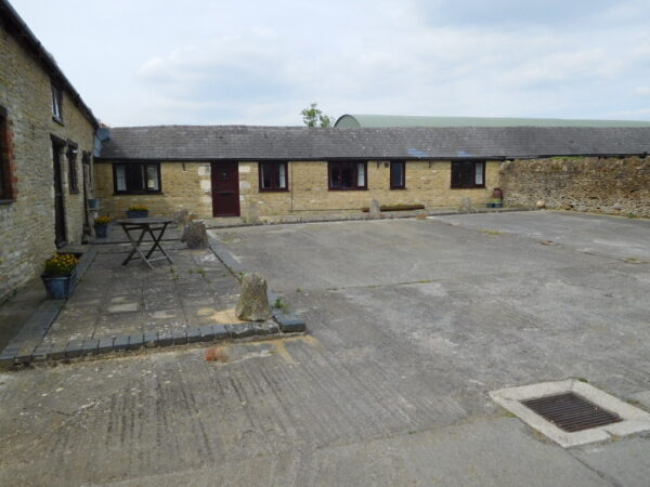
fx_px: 469
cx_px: 325
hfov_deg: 69.4
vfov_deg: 54.9
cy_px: 244
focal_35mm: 25
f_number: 3.4
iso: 125
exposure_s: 1/1000
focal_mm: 4.5
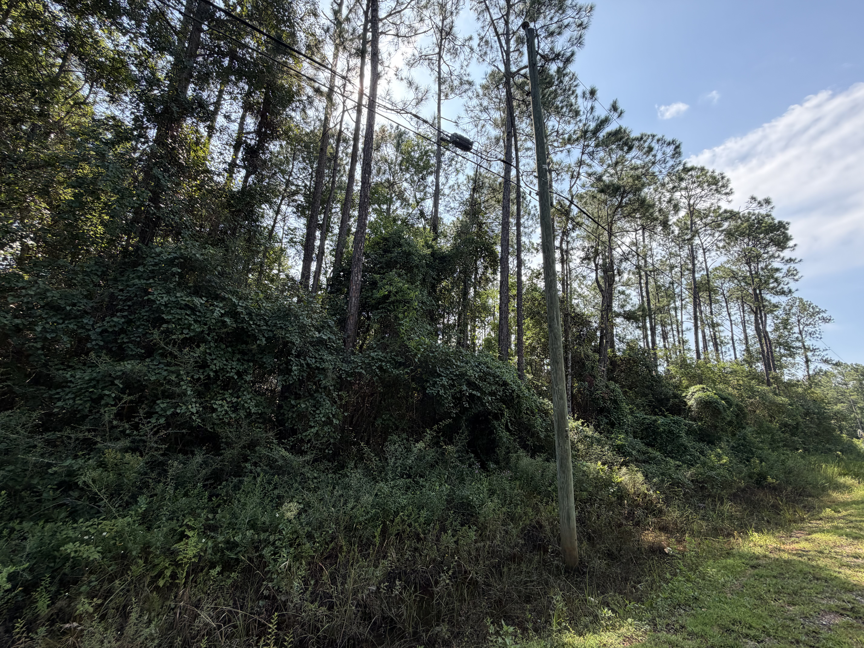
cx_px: 432
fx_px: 349
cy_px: 324
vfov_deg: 85.7
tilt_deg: +16.0
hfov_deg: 102.1
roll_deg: -4.1
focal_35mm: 14
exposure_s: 1/502
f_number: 2.2
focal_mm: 2.22
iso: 64
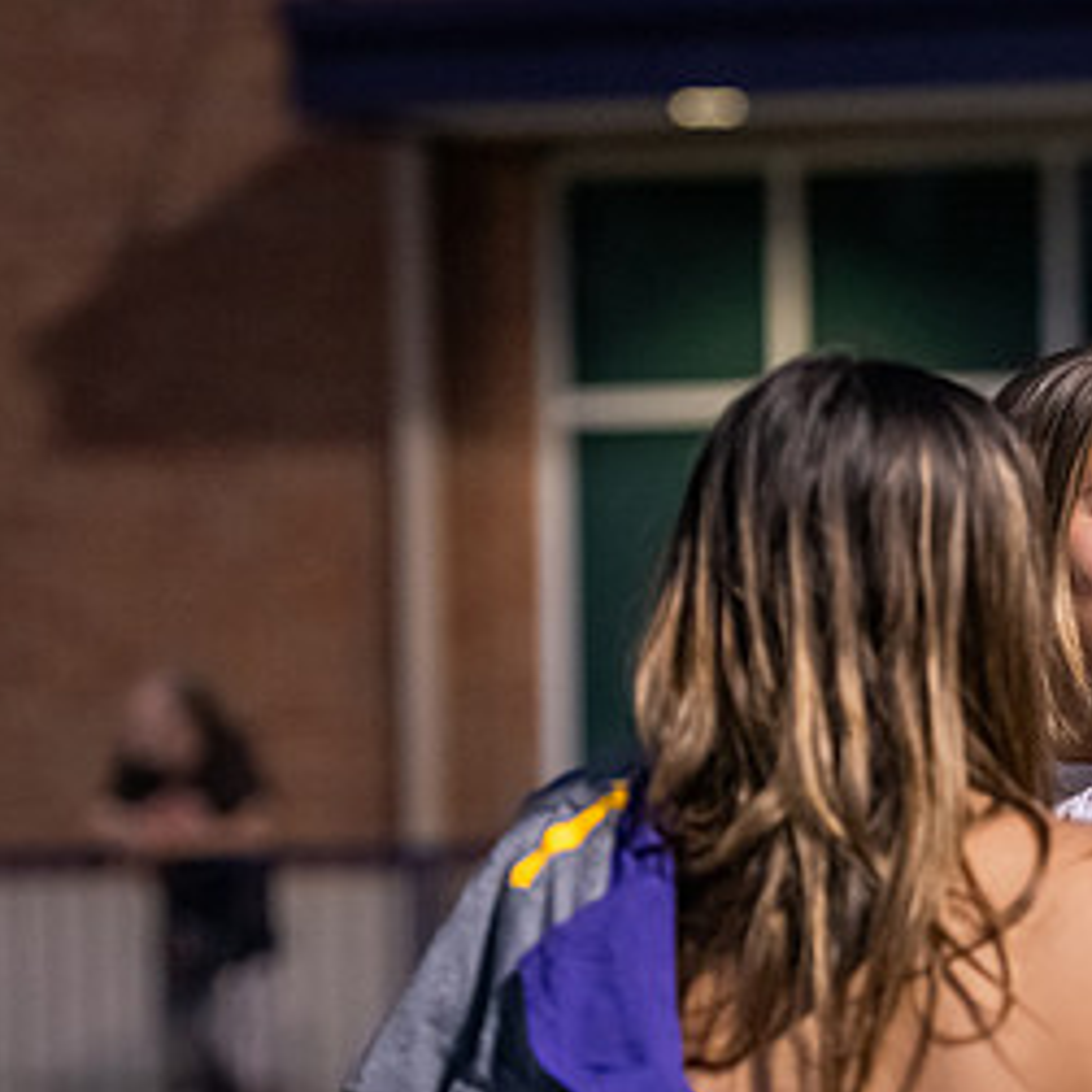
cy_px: 698
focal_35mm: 220
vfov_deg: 8.0
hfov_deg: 7.9
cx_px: 1035
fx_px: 7852
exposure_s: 1/640
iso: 4000
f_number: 3.2
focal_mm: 112
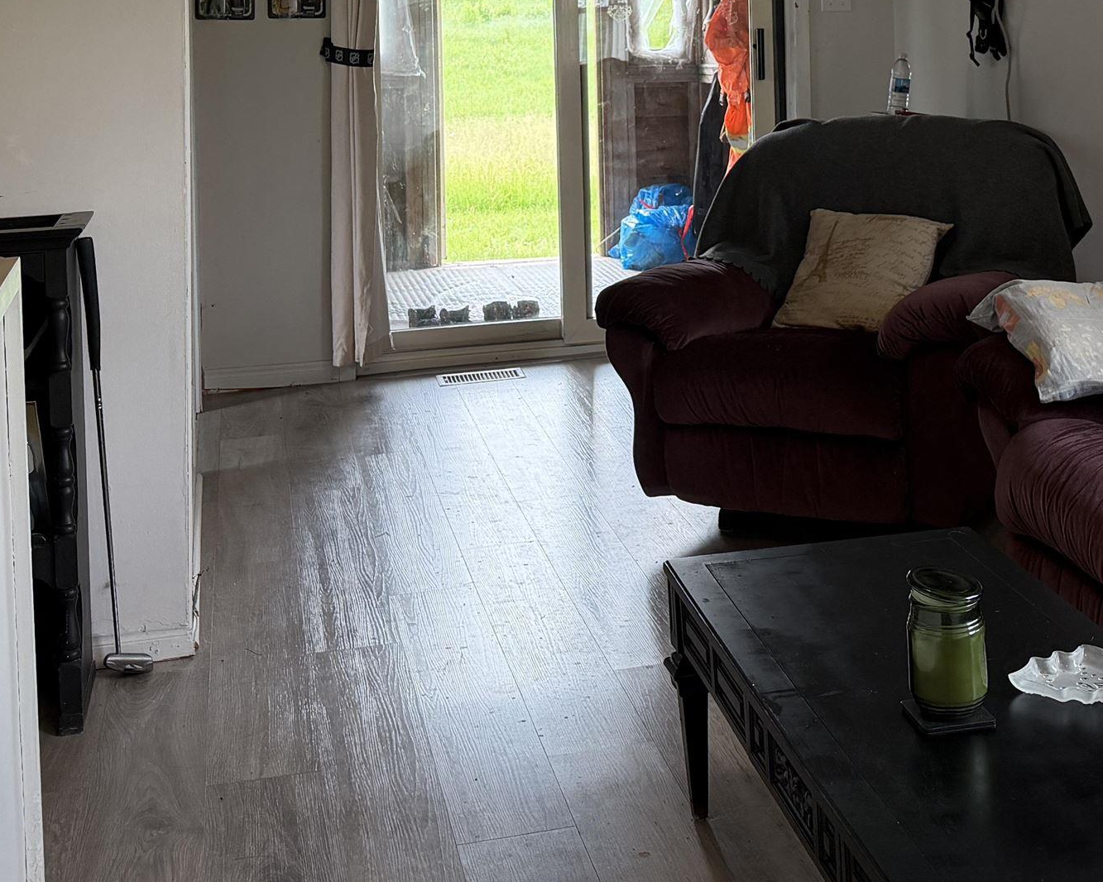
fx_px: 1763
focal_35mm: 54
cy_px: 31
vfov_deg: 26.8
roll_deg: +1.7
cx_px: 733
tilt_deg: -0.6
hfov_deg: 34.4
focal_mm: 6.76
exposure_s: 1/120
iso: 250
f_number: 1.78
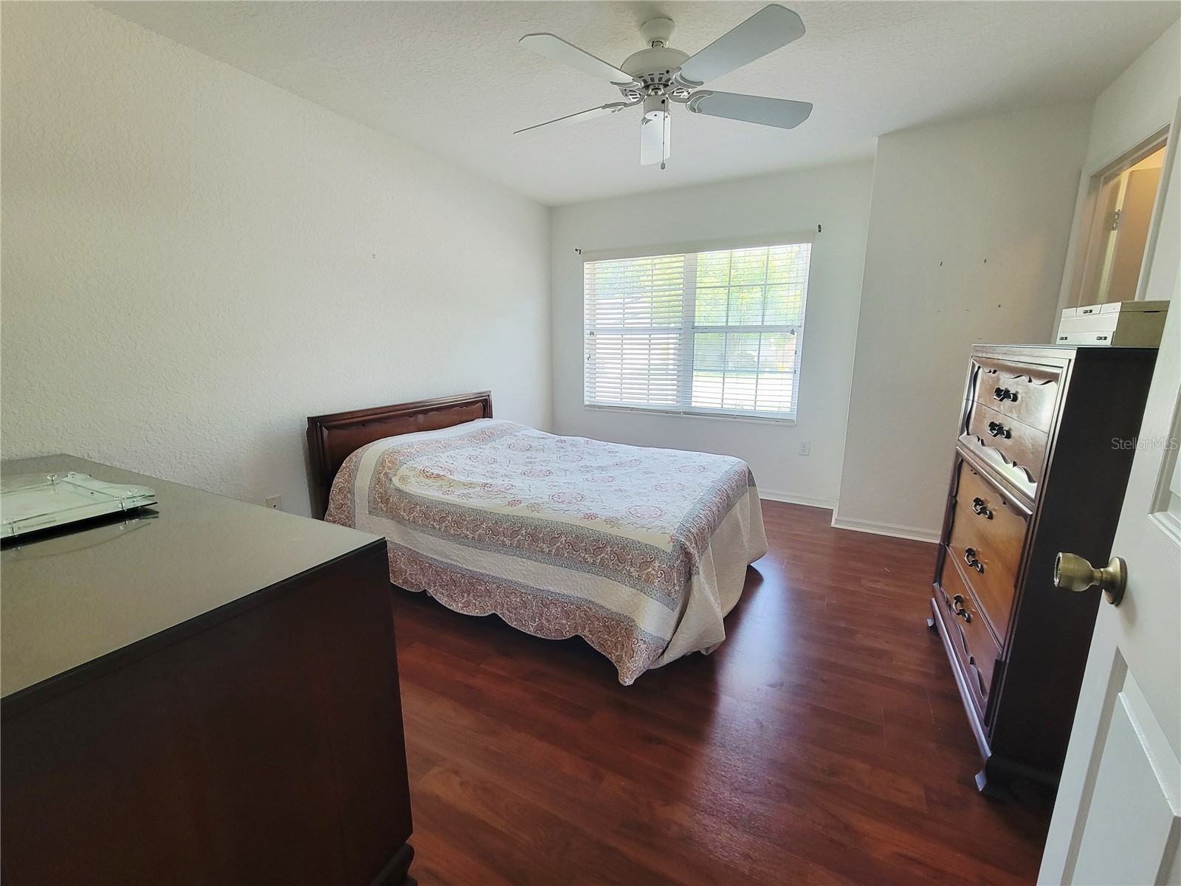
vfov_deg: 89.9
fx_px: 444
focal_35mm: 13
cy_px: 443
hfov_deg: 106.2
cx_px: 590
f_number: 2.2
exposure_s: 1/60.2
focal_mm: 2.2
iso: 125
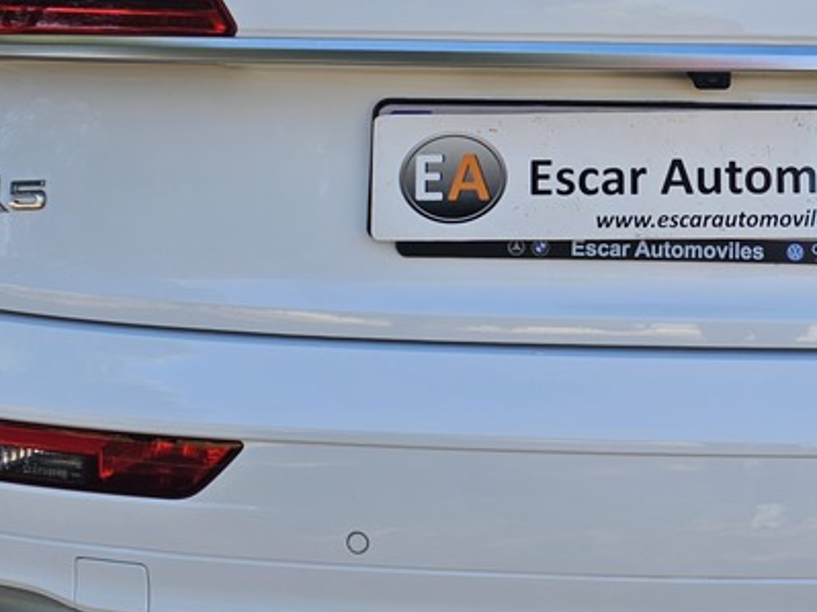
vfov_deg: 24.1
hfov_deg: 31.8
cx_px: 659
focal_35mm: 59
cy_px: 63
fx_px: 1392
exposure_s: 1/141
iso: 10
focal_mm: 6.3
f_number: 1.7
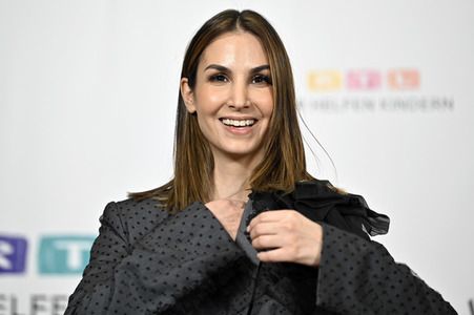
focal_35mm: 165
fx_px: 2171
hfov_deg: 12.5
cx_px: 237
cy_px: 158
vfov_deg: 8.3
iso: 1000
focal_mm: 165
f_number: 2.8
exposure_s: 1/640
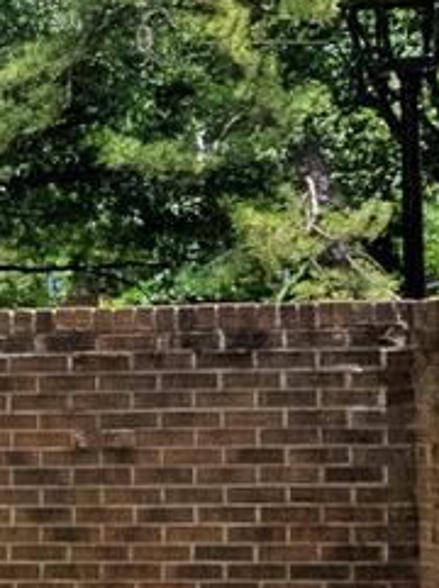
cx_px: -900
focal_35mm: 131
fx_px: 2221
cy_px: 387
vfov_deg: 15.0
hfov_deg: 9.0
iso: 800
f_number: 8
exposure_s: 1/1600
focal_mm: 16
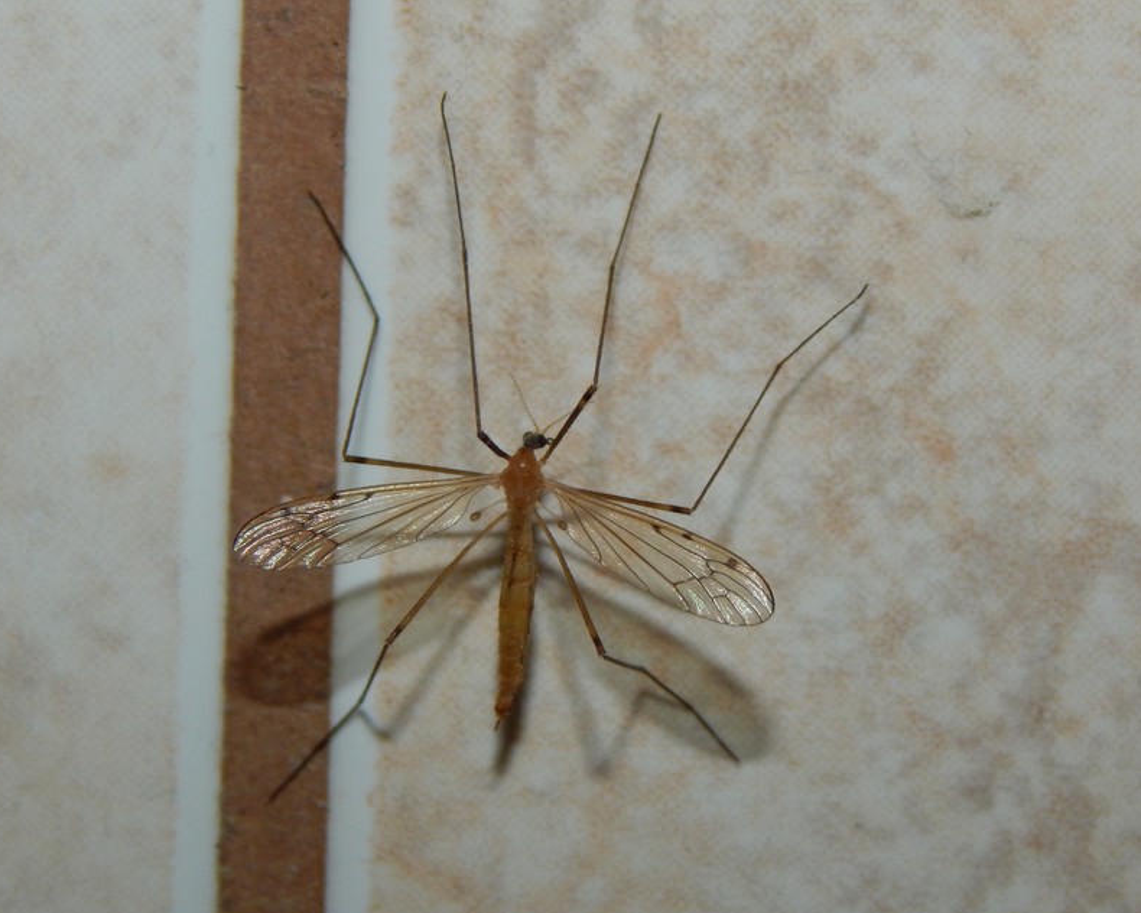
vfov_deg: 15.7
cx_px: 526
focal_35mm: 98
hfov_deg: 19.6
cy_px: 461
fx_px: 3309
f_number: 8.8
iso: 200
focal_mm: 16.6
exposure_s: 1/30
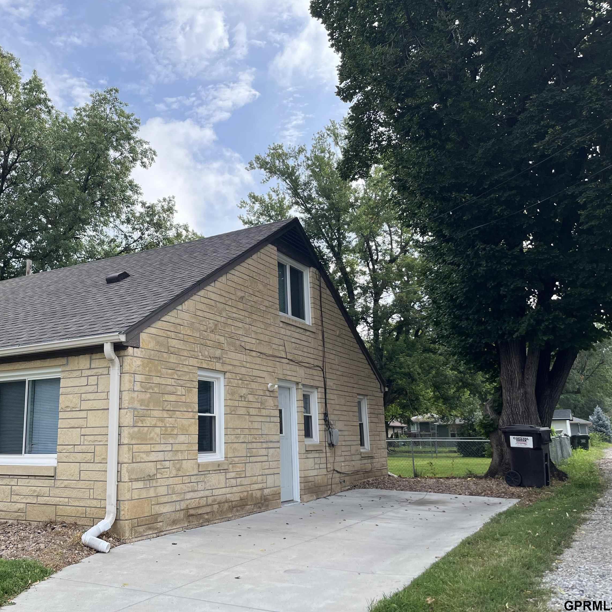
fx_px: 620
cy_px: 304
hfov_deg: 51.7
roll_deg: +1.0
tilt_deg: +12.4
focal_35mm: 31
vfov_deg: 52.5
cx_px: 210
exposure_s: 1/1957
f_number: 1.6
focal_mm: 5.1
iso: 50
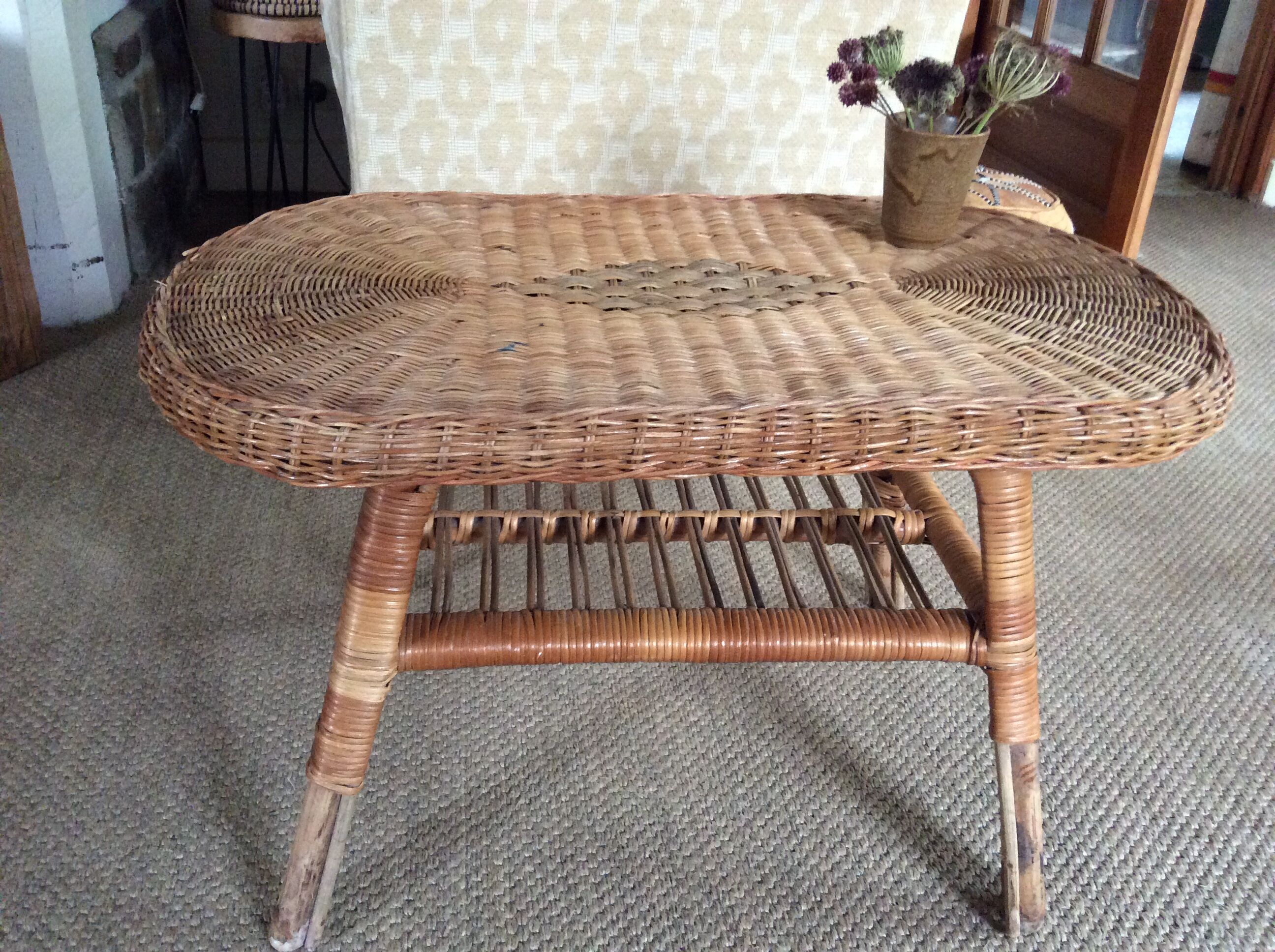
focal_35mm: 32
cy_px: 476
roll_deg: -1.3
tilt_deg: -30.0
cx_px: 638
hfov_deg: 56.9
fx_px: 1177
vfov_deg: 44.1
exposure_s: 1/25
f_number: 2.4
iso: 250
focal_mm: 3.3
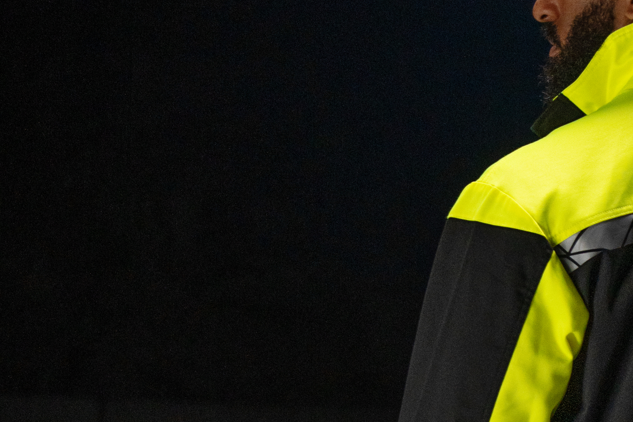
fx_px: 5539
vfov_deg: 4.3
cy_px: 755
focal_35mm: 315
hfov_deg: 6.5
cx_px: 632
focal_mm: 105
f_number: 4
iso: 800
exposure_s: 1/100
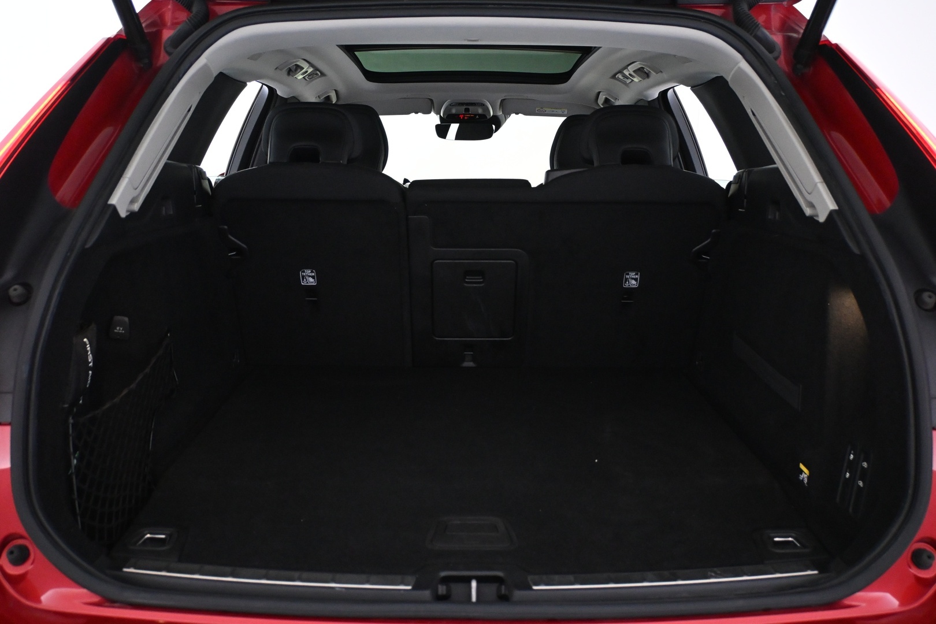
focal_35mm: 33
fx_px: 858
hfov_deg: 57.2
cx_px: 468
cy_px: 312
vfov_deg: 40.0
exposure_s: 1/80
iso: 3200
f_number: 4
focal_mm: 22
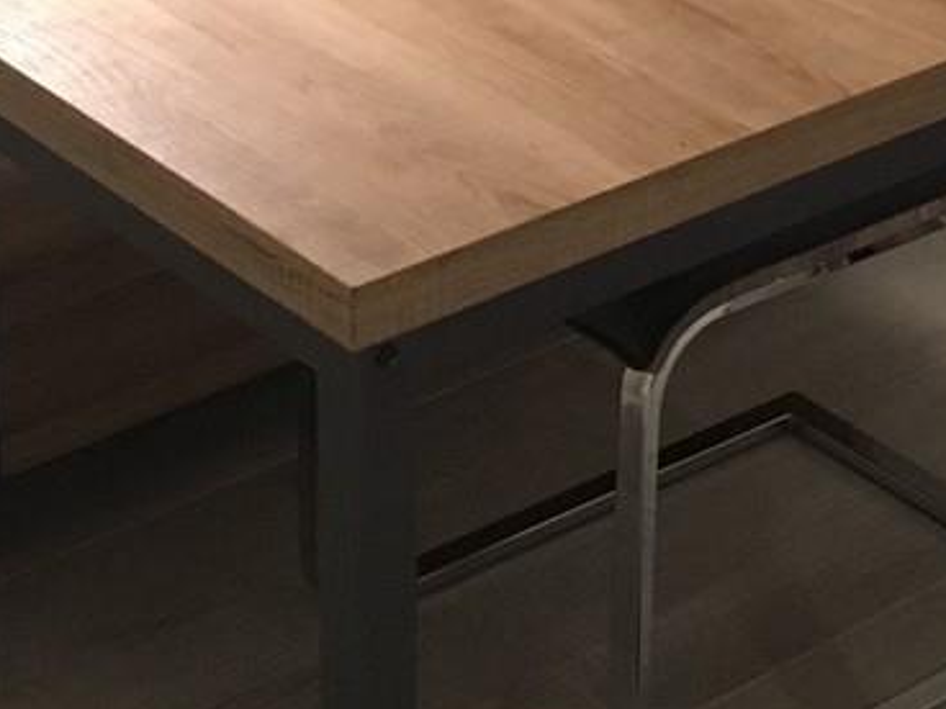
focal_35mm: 126
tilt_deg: -17.6
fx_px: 3443
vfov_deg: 11.2
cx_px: 689
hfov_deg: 15.6
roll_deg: -0.7
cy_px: -434
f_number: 2.2
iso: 200
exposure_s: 1/30
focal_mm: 4.15
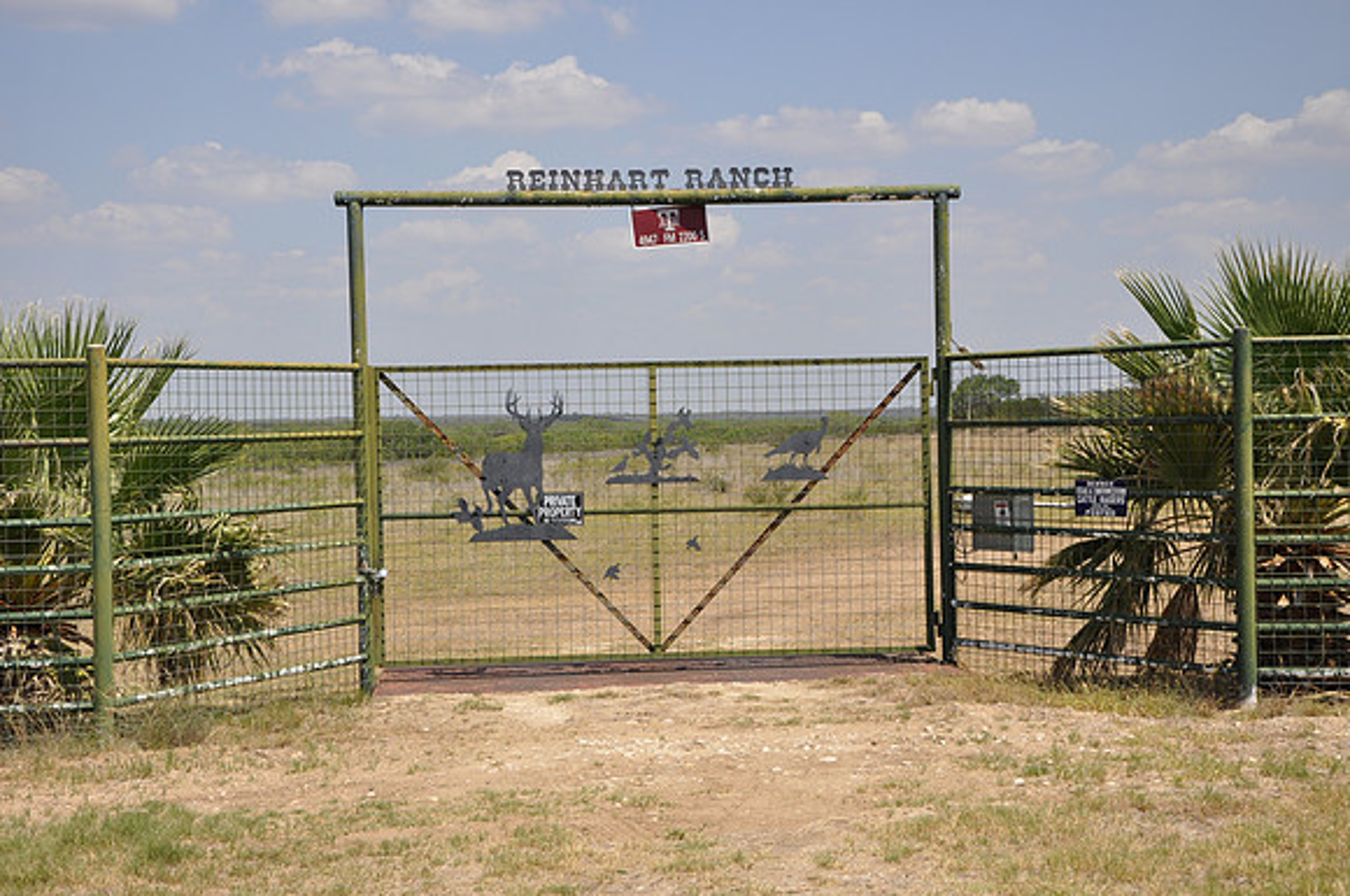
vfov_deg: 21.5
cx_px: 675
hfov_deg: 31.9
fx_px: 2359
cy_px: 448
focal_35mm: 63
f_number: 8
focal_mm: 42
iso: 200
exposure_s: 1/250
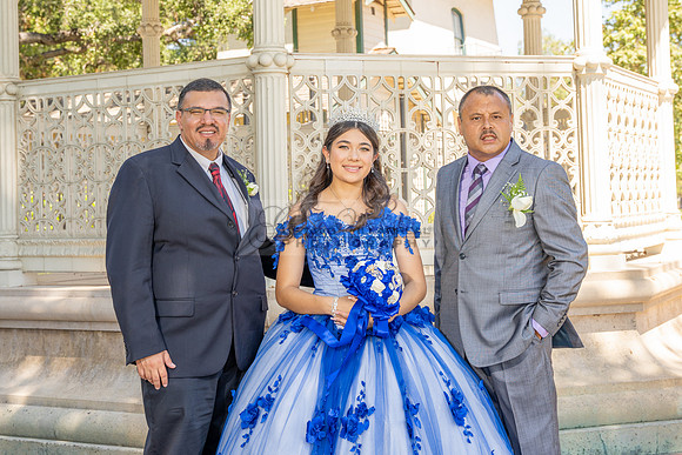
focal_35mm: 58
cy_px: 171
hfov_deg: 34.7
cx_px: 317
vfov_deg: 23.5
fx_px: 1090
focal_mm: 42.5
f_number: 4.5
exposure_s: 1/200
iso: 125
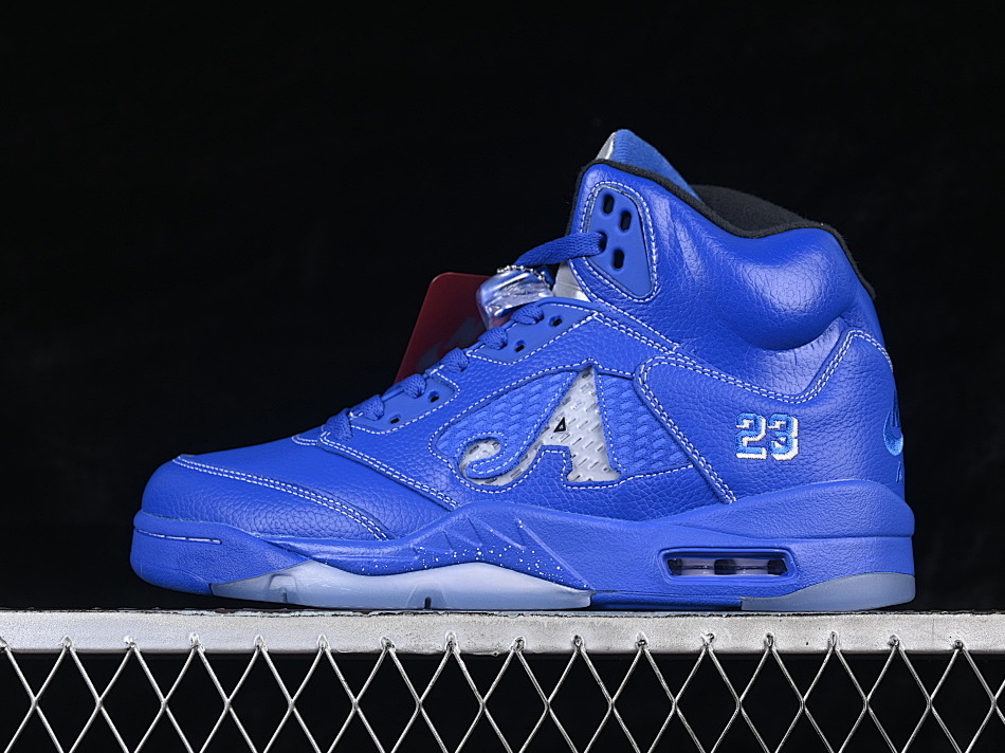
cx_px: 538
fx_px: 2380
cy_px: 374
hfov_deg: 23.8
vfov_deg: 18.0
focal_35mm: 82
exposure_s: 1/60
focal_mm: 50
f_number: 7.1
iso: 160
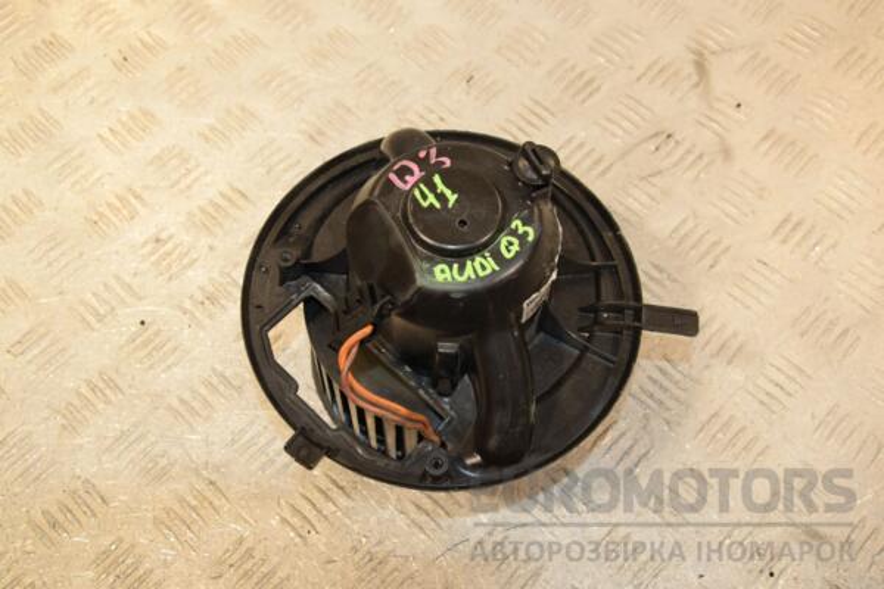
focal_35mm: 39
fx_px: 958
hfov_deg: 49.6
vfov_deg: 34.2
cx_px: 442
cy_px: 294
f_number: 7.1
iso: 800
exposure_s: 1/200
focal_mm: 26
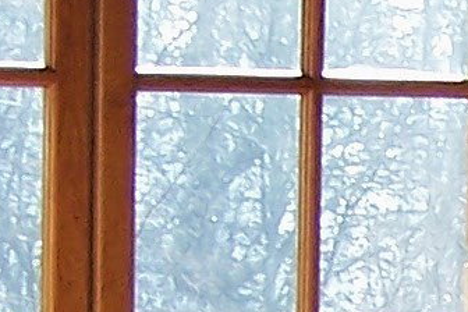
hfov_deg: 6.6
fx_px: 3939
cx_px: 855
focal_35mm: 303
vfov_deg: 4.4
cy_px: 825
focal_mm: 6.3
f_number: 2.8
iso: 80
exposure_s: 1/125
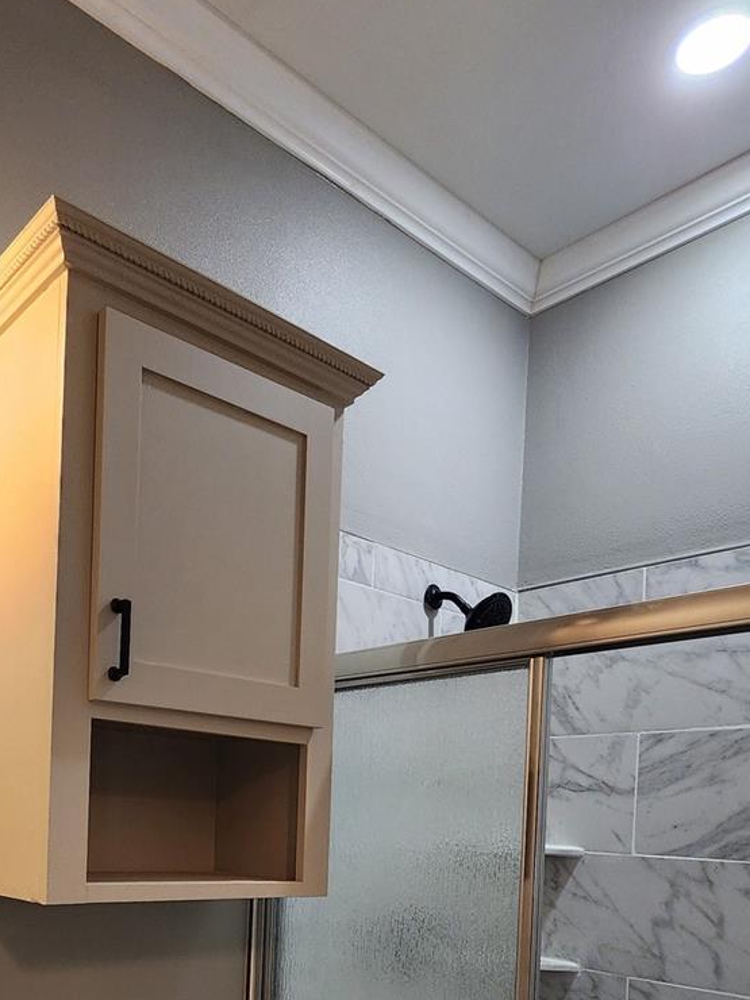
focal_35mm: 27
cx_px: 188
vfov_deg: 59.1
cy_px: 830
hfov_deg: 49.3
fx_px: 780
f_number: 2.2
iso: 160
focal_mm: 2.2
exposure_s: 1/50
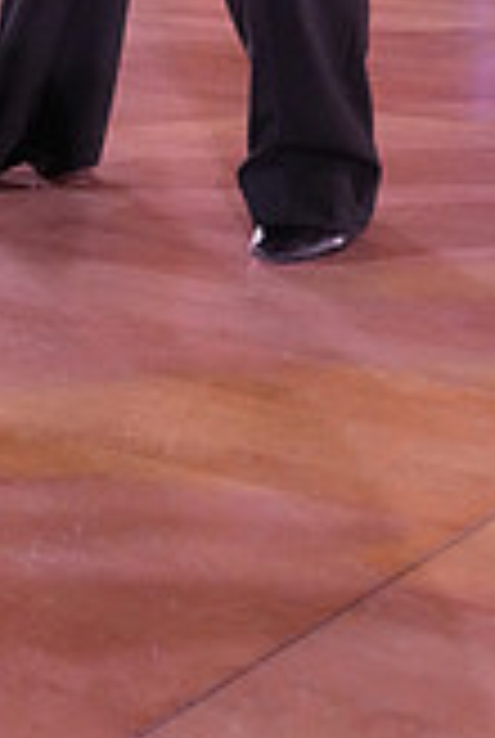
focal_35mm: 120
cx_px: -34
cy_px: -472
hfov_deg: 11.3
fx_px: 2464
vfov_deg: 15.3
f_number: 5
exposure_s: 1/400
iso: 6400
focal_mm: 34
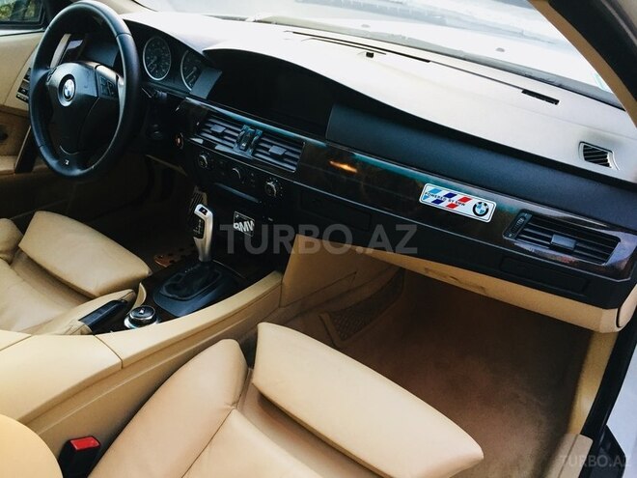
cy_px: 239
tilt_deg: -31.1
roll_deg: -2.5
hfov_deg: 61.7
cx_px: 318
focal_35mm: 29
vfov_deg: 48.2
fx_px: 534
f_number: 2.2
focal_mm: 4.15
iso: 80
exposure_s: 1/33
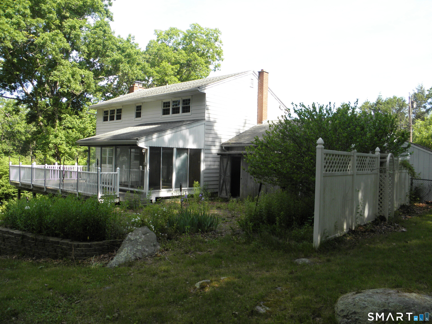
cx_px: 216
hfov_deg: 63.4
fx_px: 349
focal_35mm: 28
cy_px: 162
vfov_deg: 49.7
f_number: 3.5
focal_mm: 5
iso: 100
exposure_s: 1/200
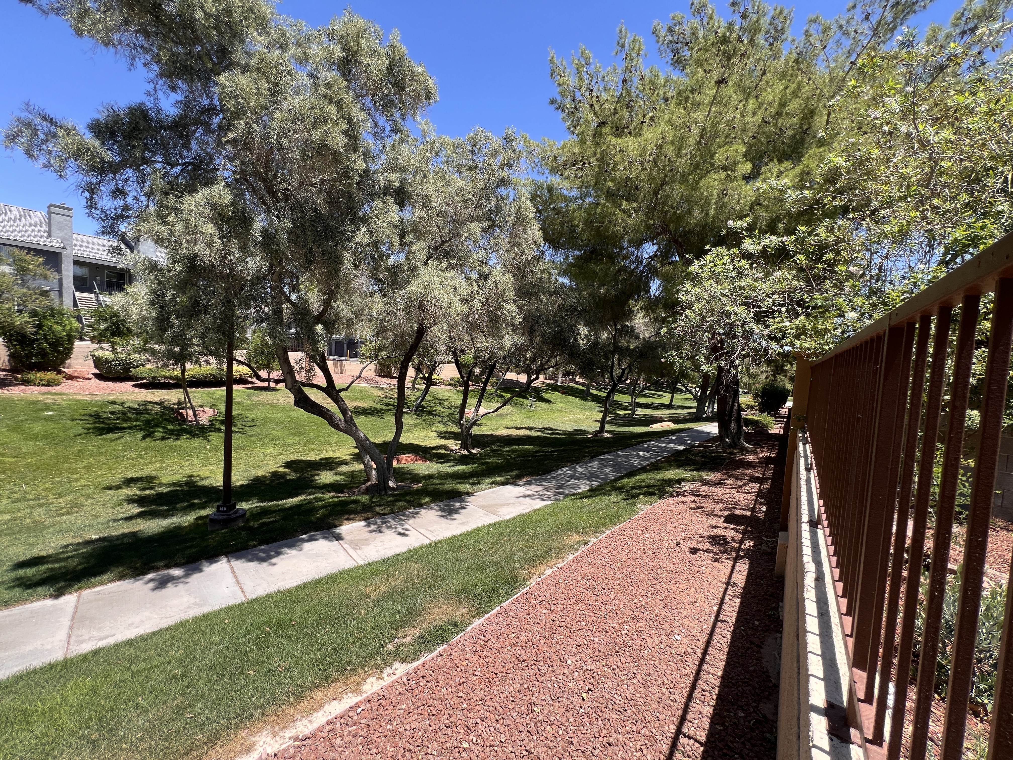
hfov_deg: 106.2
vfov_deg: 89.9
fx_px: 380
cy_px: 380
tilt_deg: -3.9
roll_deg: -3.3
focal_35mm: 13
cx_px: 506
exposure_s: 1/641
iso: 32
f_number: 1.8
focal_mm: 1.57
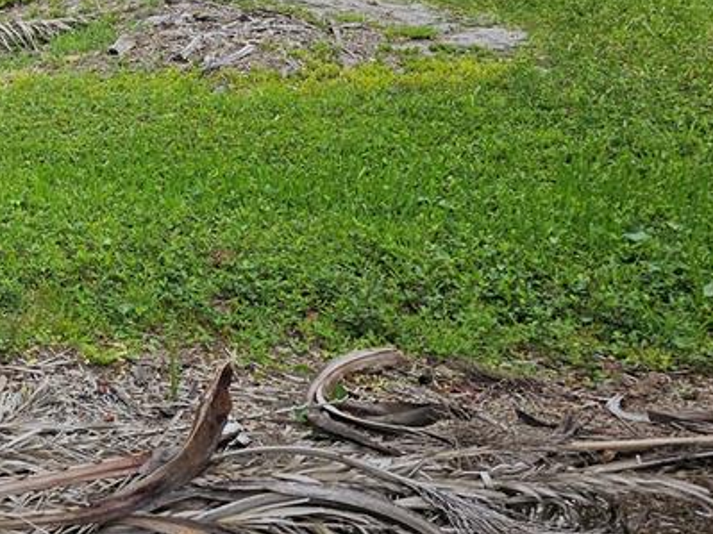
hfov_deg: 28.8
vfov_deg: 24.1
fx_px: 1215
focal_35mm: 59
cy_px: 50
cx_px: -122
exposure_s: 1/245
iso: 10
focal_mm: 6.3
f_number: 1.7
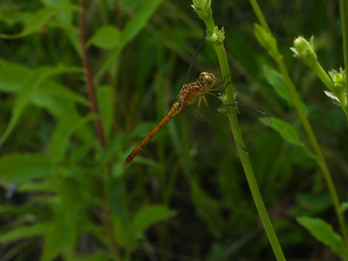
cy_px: 130
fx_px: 1056
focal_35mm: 105
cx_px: 174
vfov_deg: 14.1
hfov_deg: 18.7
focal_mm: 18.7
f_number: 5.6
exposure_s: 1/160
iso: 100
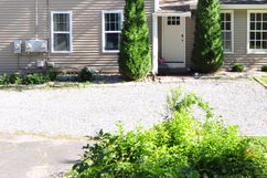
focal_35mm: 62
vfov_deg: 21.4
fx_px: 460
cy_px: 20
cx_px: 98
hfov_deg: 32.2
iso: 200
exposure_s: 1/100
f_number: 8
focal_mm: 20
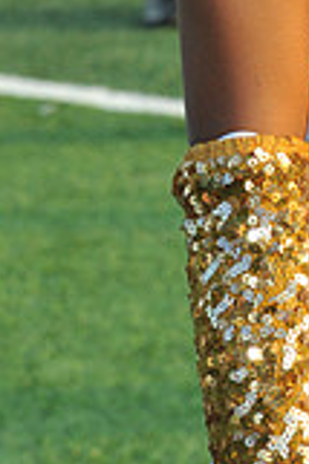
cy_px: -346
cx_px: 465
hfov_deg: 2.4
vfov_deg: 3.7
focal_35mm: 560
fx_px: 7225
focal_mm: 155
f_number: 13
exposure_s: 1/250
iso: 1600
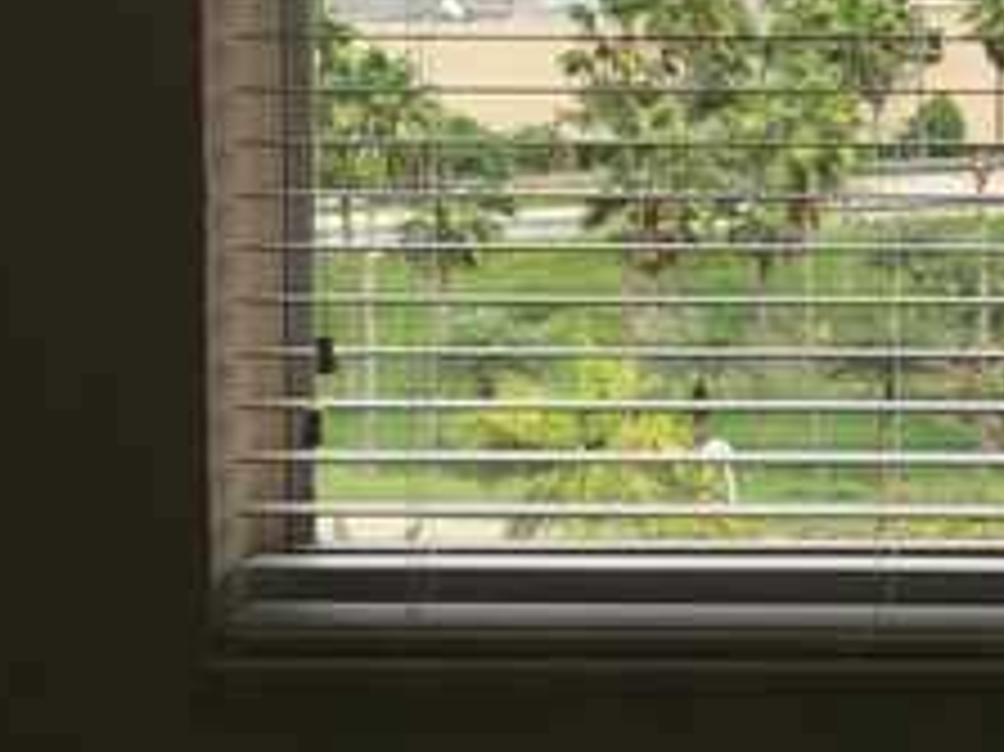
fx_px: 3015
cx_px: 1414
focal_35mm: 104
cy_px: -113
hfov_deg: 17.4
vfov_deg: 13.9
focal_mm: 4.15
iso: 32
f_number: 2.2
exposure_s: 1/1130
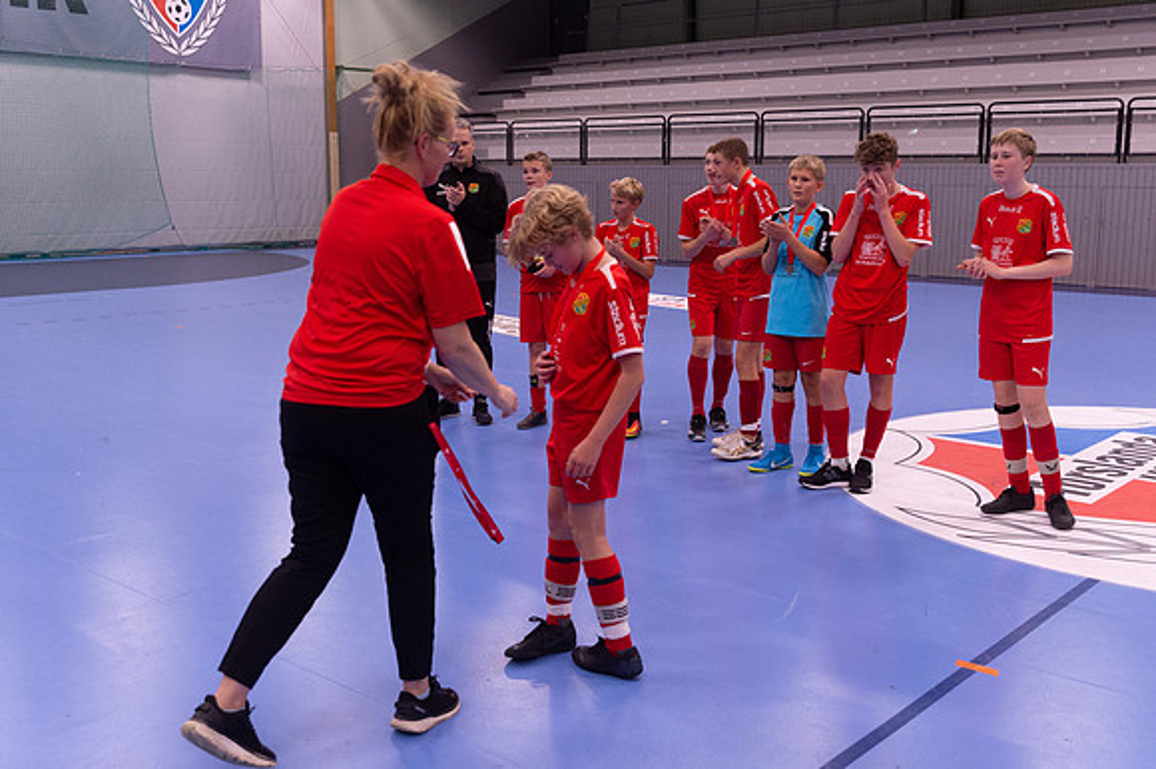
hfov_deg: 50.7
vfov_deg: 35.0
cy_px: 384
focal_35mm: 38
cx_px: 578
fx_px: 1219
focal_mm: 38
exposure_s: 1/320
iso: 2200
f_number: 3.2
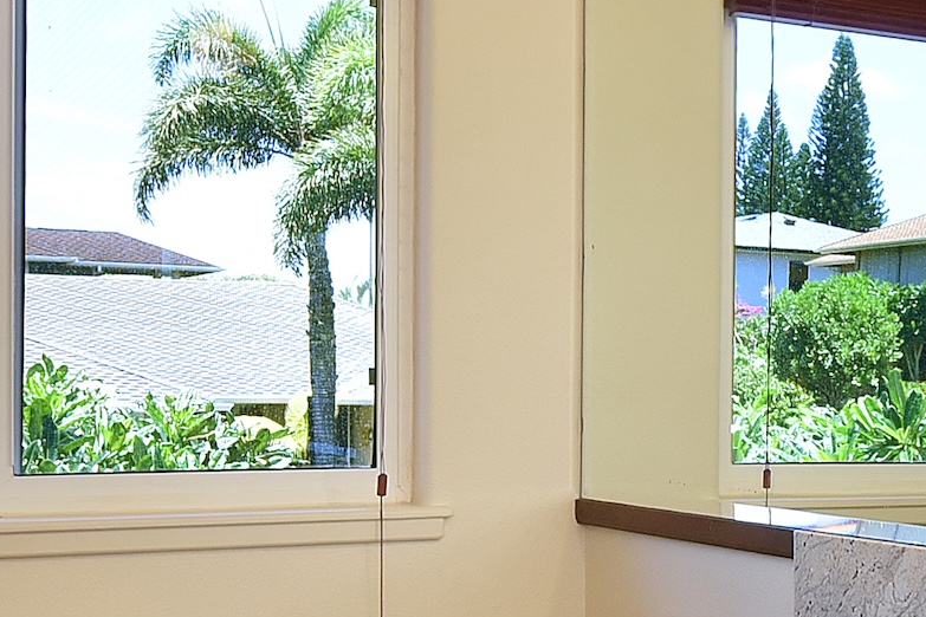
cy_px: 408
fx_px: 1775
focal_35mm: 69
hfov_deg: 27.0
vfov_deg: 19.7
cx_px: 1003
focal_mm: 15
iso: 360
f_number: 5.6
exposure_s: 1/125
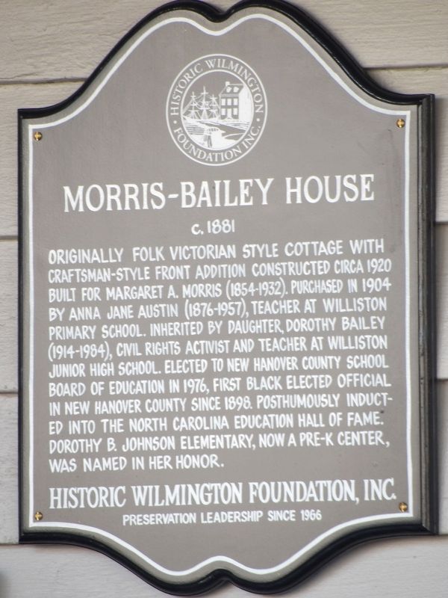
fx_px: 14633
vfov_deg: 2.3
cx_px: 224
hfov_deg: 1.8
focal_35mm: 848
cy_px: 299
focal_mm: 152.1
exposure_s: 1/55
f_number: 4.8
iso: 200
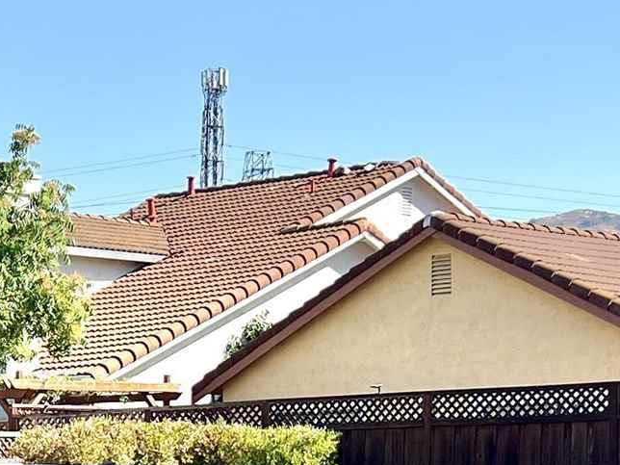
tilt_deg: -4.5
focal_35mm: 124
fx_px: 2221
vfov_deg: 11.5
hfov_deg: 15.2
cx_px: -166
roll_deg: +1.0
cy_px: 669
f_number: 1.5
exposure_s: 1/2994
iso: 50
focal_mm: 5.7
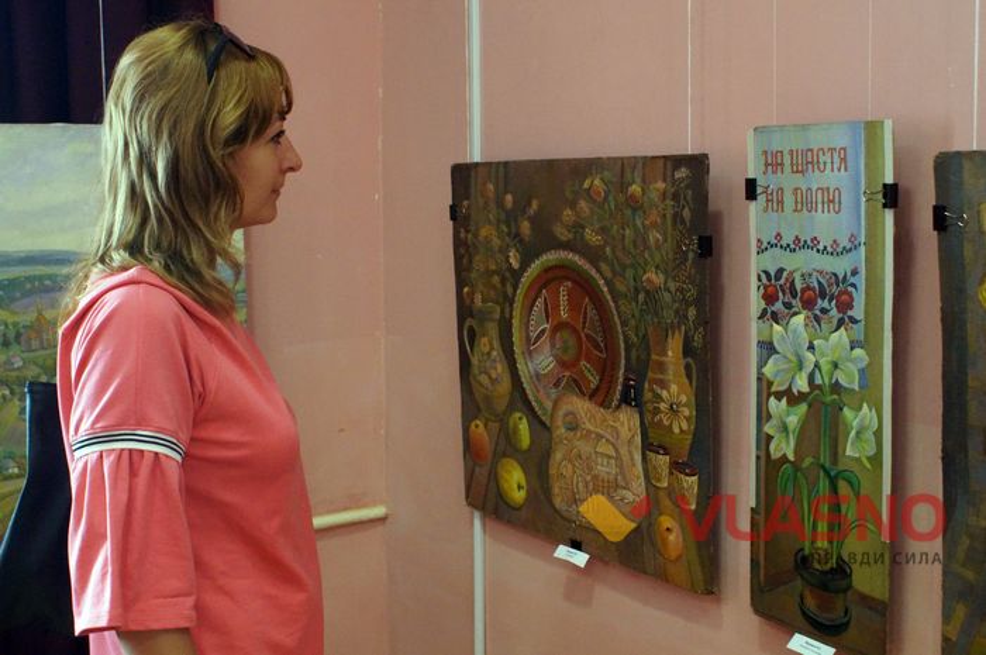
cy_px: 328
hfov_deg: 49.6
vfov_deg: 34.1
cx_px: 493
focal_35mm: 39
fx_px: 1067
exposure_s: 1/50
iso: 3200
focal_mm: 26
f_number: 6.3
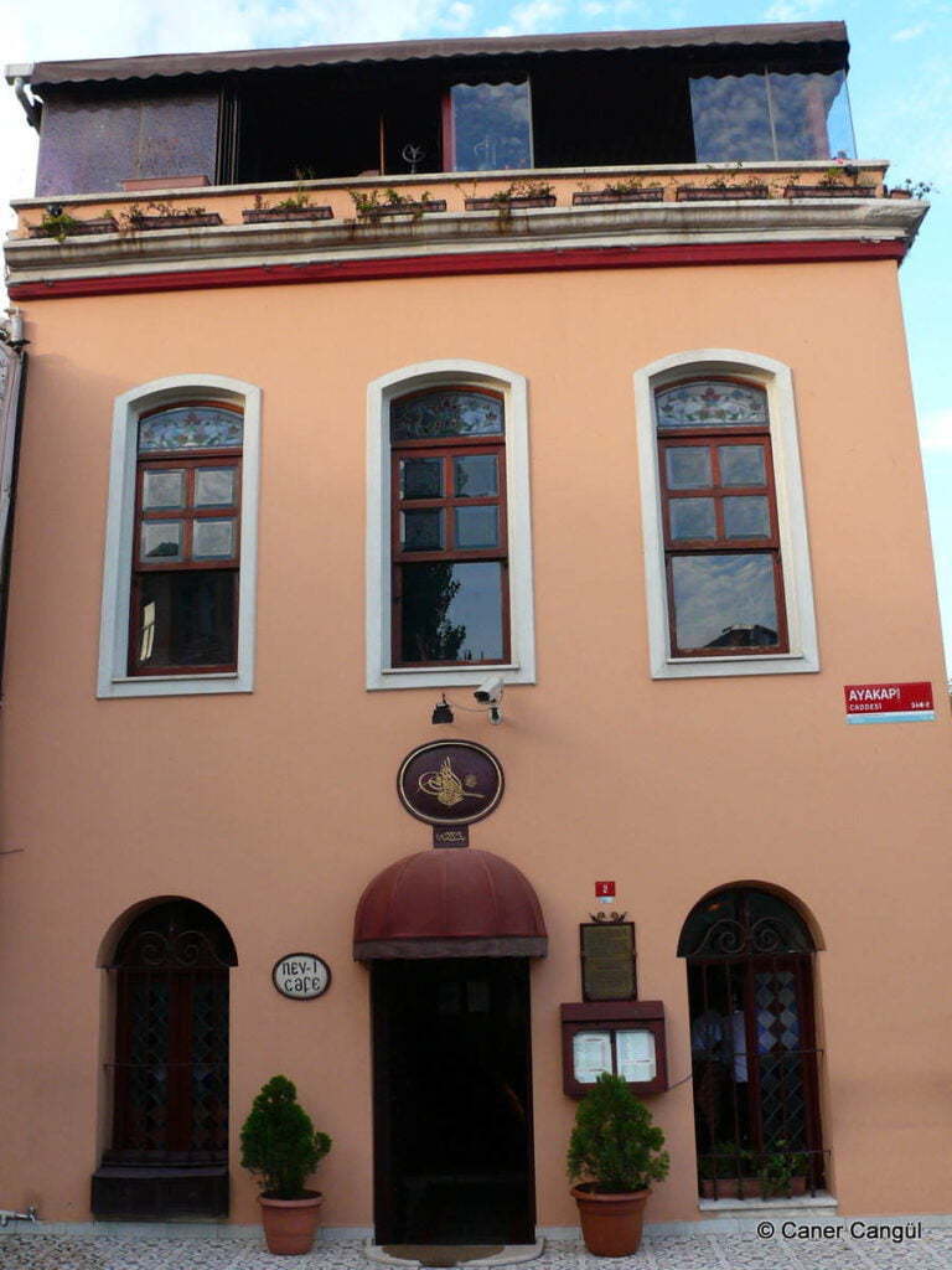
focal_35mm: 35
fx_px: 1283
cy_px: 635
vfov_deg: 52.6
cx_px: 476
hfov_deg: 40.7
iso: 200
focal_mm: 7.4
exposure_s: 1/160
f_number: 5.6
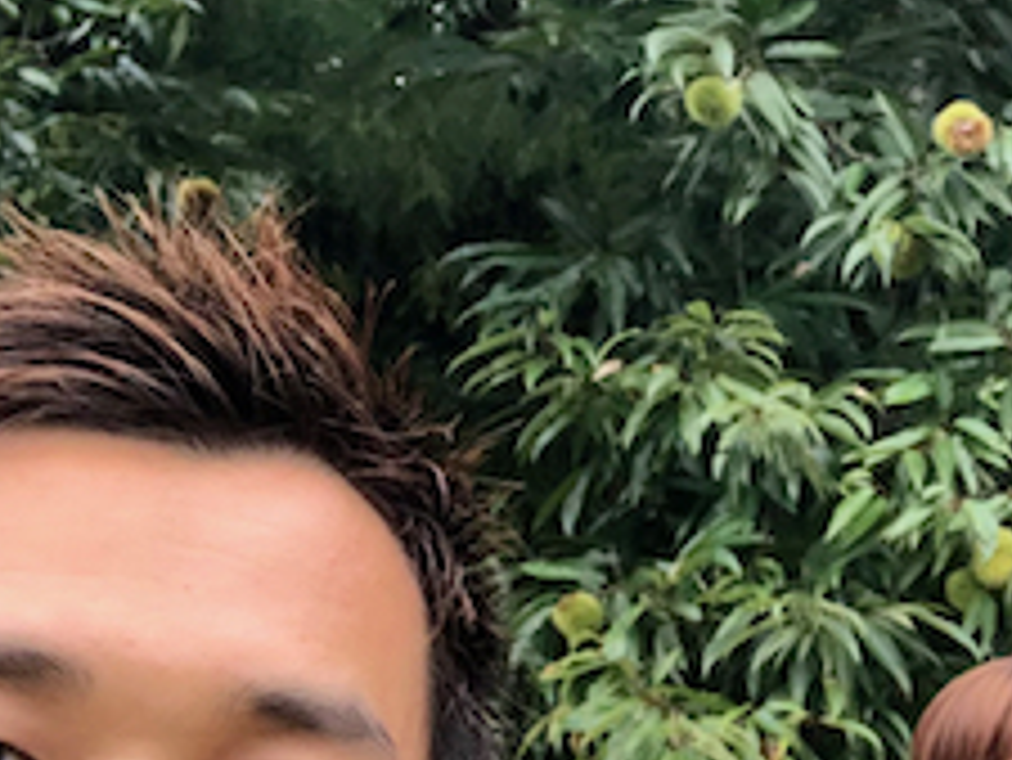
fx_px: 2662
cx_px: 1084
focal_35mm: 91
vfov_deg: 16.2
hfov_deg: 20.6
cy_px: 429
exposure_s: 1/120
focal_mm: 2.87
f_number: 2.2
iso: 40
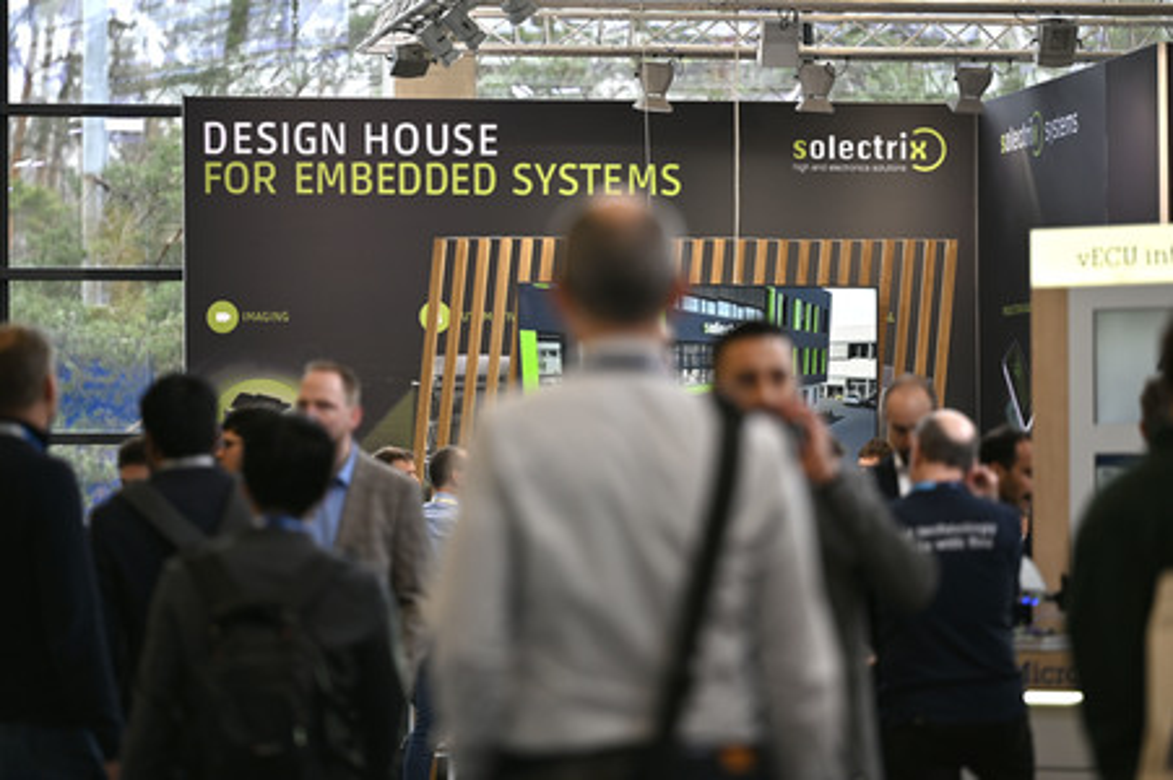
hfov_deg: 14.2
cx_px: 586
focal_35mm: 145
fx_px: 4721
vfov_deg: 9.4
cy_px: 390
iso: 160
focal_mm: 145
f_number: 2.8
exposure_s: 1/250
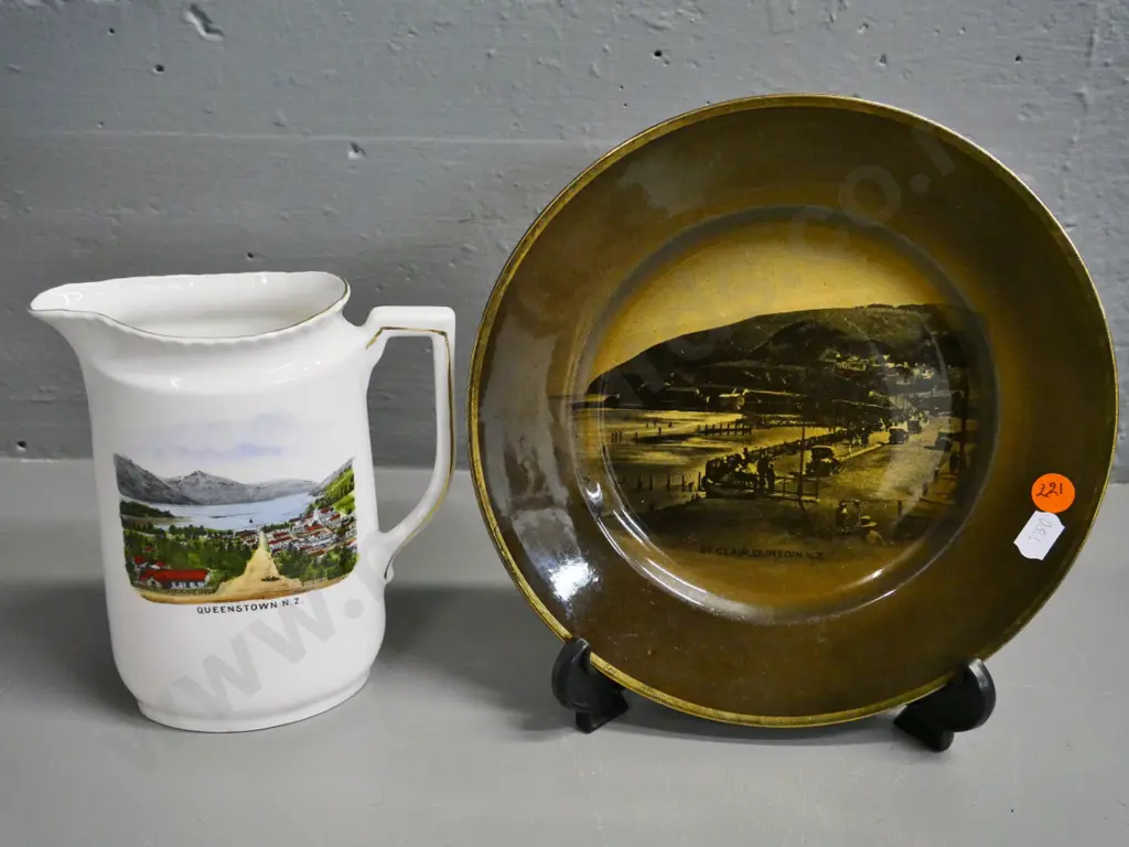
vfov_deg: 39.7
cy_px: 424
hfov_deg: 51.4
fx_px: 1174
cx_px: 564
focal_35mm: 36
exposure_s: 1/125
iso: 3200
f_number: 5.6
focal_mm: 18
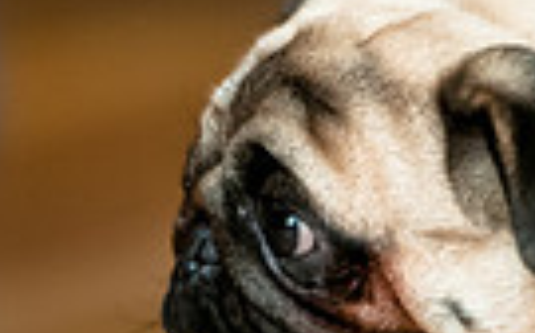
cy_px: 295
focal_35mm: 1314
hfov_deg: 1.6
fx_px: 19135
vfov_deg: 1.0
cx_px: 218
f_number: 2.8
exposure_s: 1/200
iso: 200
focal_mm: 200
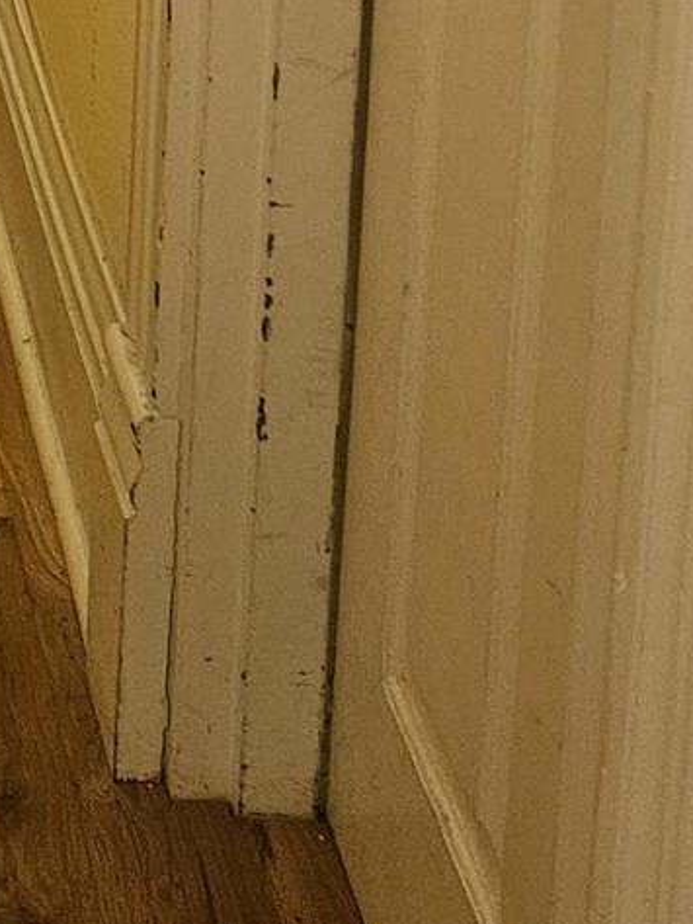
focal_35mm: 112
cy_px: -672
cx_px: -588
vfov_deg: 15.4
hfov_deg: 12.1
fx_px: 2988
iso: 500
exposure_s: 1/60
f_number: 1.8
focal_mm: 5.4
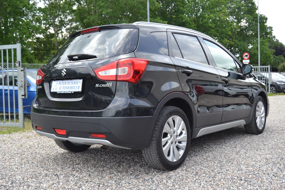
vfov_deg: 36.9
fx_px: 285
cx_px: 142
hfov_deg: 53.1
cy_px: 95
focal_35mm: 36
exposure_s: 1/125
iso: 100
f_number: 5.6
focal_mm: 24
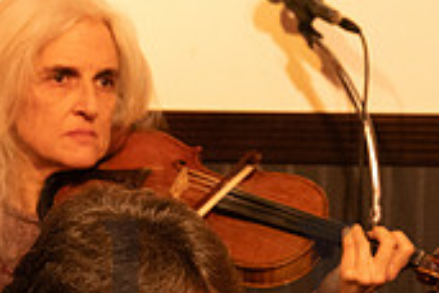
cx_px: 470
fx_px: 2890
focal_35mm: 237
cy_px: 391
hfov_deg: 8.6
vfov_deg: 5.8
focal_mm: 70
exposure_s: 1/80
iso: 8000
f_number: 4
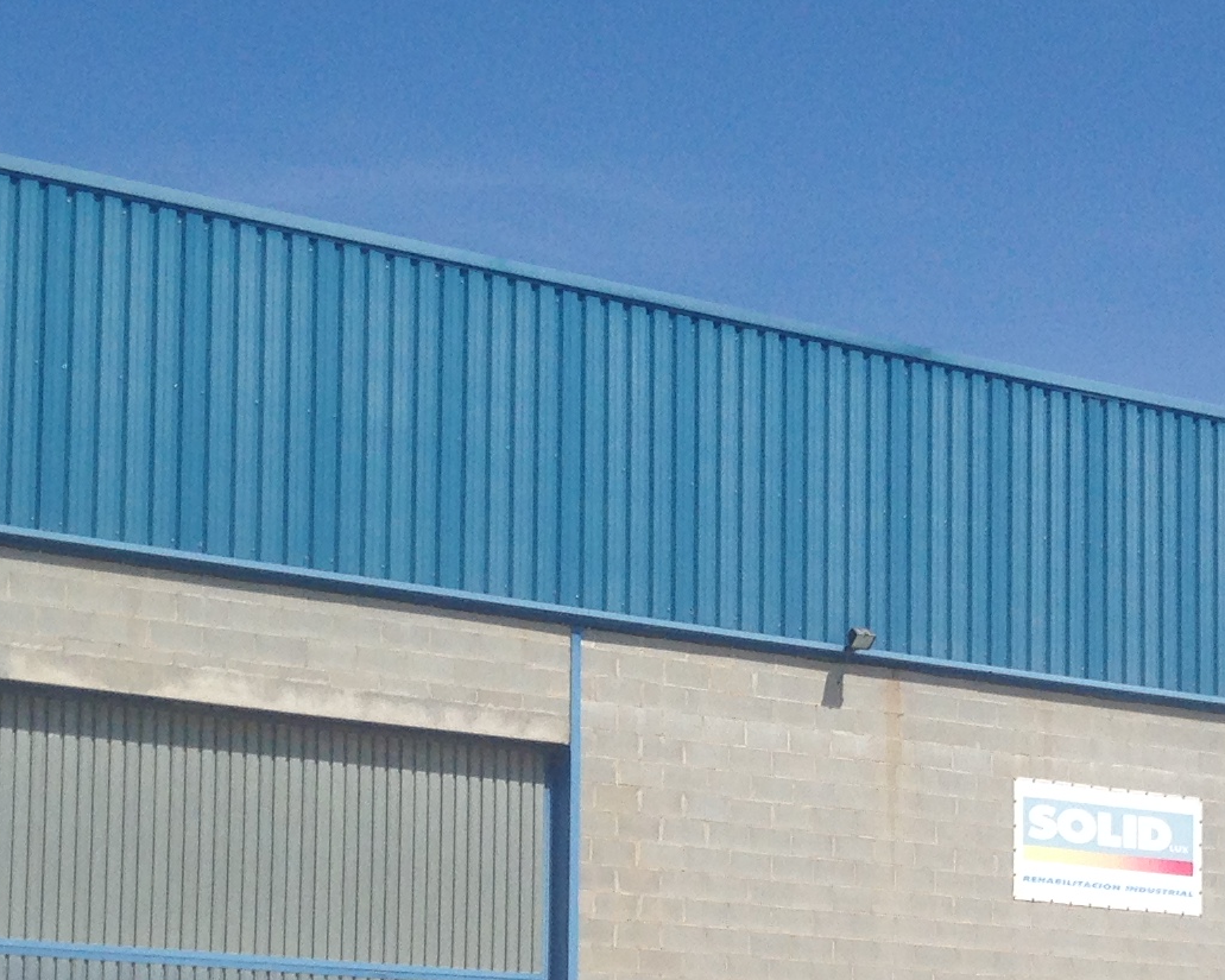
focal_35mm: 102
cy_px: 877
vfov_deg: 14.9
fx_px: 3698
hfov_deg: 18.8
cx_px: 762
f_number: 2.4
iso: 50
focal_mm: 4.12
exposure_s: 1/2358
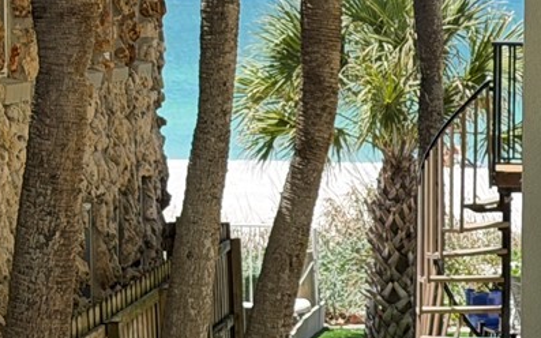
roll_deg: -1.0
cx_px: 639
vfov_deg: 6.3
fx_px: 3022
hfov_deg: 10.1
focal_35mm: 205
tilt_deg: -8.5
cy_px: 467
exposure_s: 1/2415
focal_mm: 6.76
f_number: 1.78
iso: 64
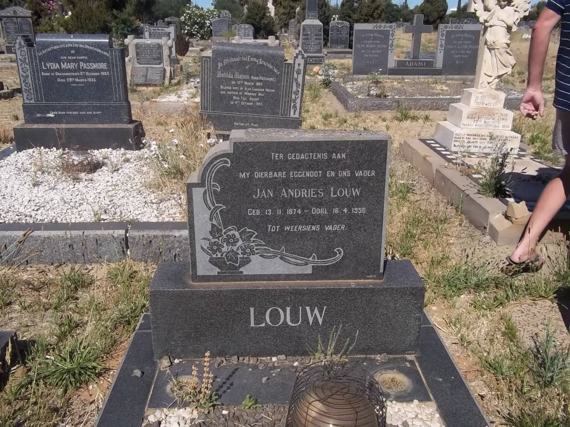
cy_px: 214
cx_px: 285
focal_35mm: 32
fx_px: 527
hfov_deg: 56.8
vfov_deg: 44.2
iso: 80
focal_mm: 5.7
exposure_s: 1/640
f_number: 5.5
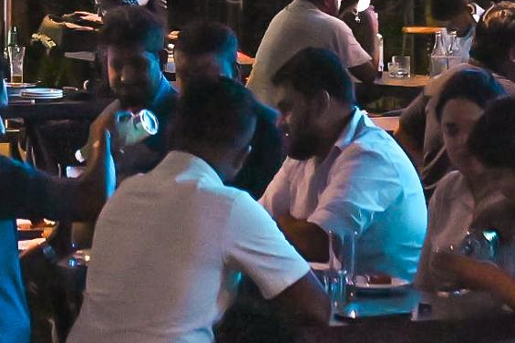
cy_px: -344
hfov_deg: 8.6
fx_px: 3403
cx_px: -65
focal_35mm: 238
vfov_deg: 5.6
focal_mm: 35
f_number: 2.8
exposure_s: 1/160
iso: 8000
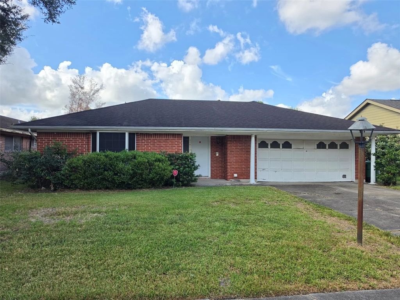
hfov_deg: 73.9
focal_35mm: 23
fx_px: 266
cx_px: 200
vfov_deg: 58.9
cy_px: 150
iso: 64
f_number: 1.4
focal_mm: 6.5
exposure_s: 1/3531
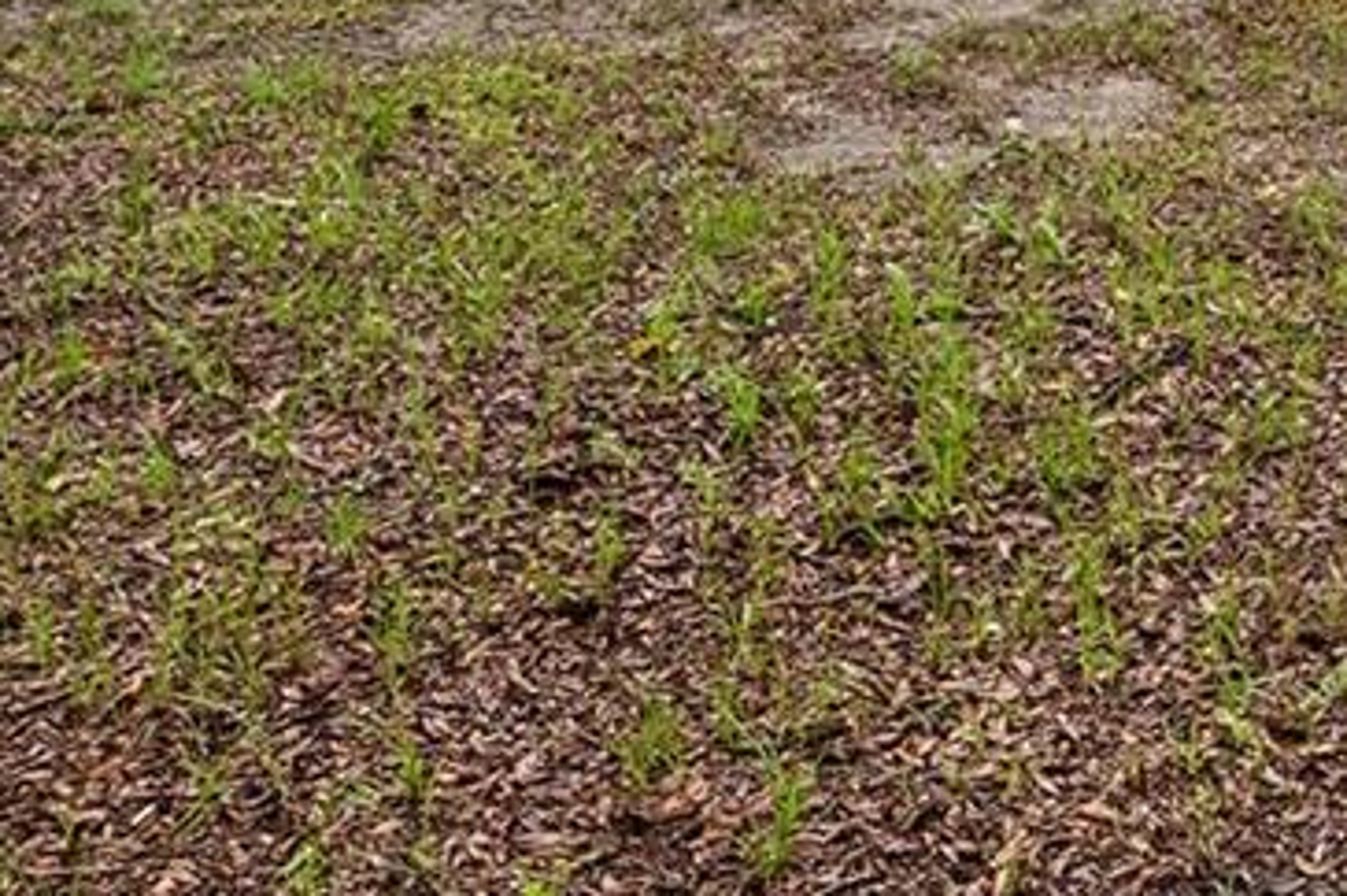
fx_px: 2500
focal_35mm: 67
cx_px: 1473
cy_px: -663
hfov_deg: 27.6
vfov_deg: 17.1
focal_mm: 15.2
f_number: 7.1
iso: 400
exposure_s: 1/200
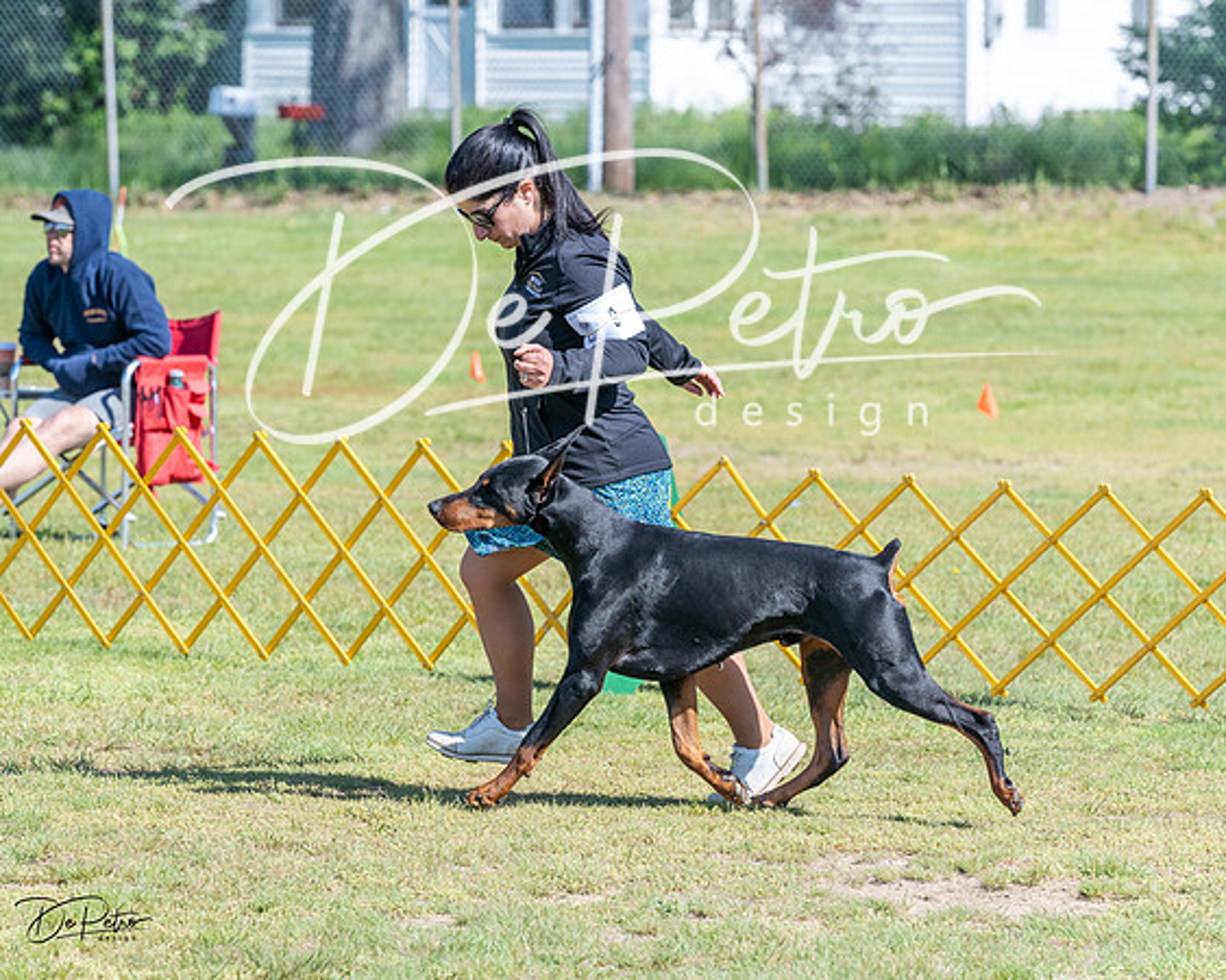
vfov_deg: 7.0
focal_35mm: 222
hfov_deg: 8.7
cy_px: 490
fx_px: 8047
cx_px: 613
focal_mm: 197
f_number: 6.3
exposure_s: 1/2000
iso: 800
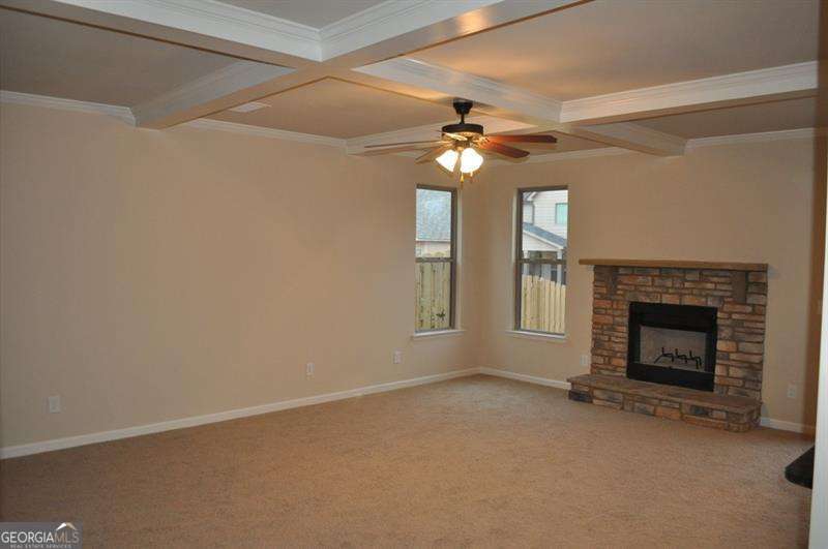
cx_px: 414
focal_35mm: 27
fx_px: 620
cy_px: 274
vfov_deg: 47.8
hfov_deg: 67.5
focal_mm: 18
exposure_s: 1/60
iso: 800
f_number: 3.5
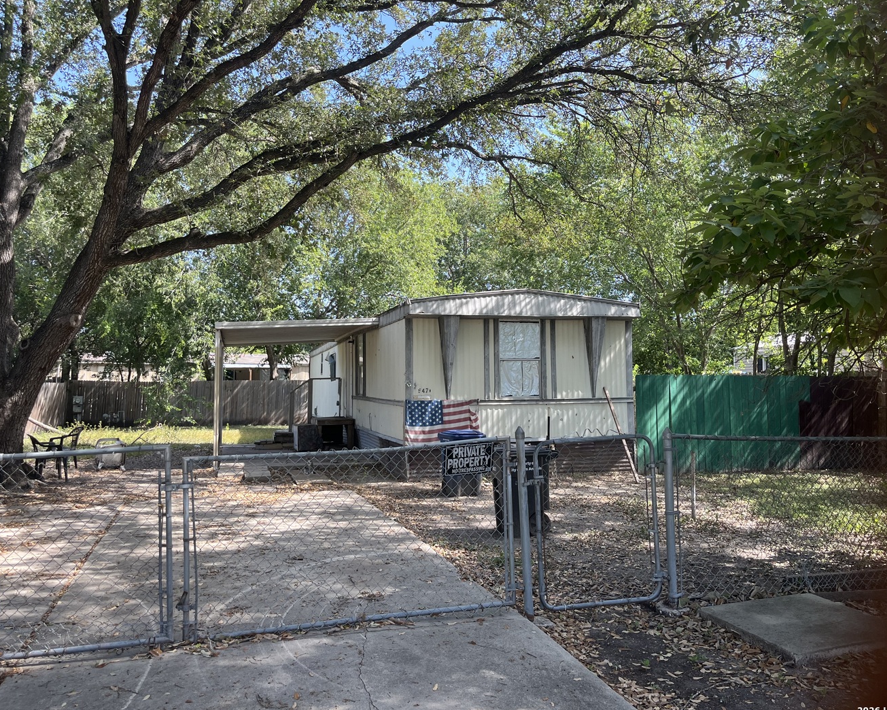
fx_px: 735
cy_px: 349
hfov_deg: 62.2
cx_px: 440
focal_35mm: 28
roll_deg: +0.4
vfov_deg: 51.5
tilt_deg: +3.9
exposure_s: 1/390
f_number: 1.6
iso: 50
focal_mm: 5.1
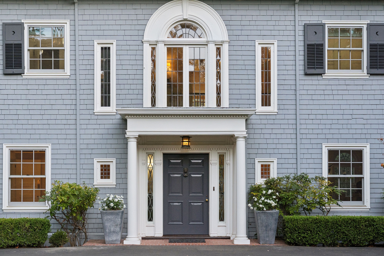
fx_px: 512
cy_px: 128
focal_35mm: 48
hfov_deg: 41.1
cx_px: 192
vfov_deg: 28.1
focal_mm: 48
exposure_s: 1/1500
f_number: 4
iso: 2500
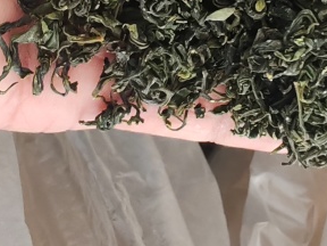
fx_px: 708
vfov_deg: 18.6
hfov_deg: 26.0
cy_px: -50
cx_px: 184
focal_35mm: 75
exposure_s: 1/33
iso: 320
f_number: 2.2
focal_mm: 1.96
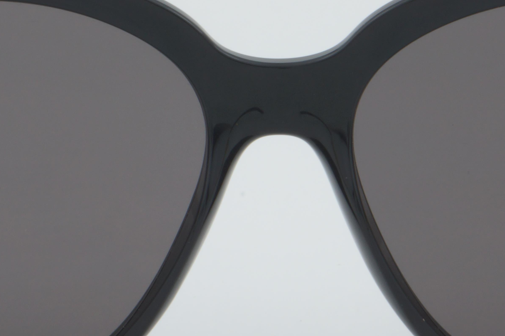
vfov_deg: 7.3
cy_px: 161
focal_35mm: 188
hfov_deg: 10.9
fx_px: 2637
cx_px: 283
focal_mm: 50
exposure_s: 1/3
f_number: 32
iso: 100
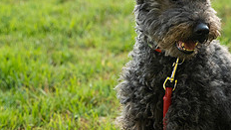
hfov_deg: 13.7
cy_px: 16
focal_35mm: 157
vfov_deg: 7.7
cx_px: 108
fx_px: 963
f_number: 4
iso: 800
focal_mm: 60
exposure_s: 1/500
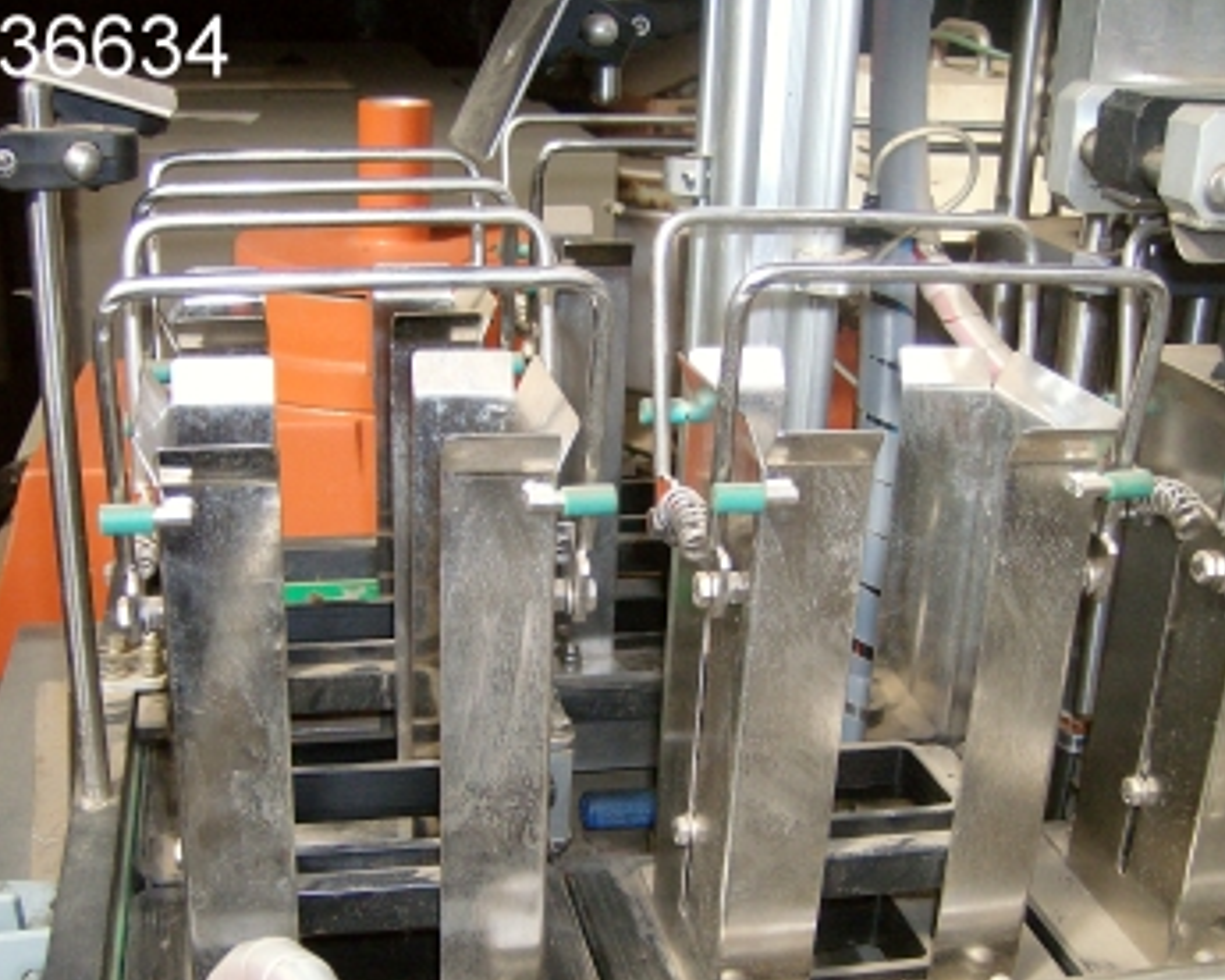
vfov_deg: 34.8
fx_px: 1559
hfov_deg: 42.9
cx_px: 593
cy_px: 556
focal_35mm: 43
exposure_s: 1/60
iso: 200
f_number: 2.8
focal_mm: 6
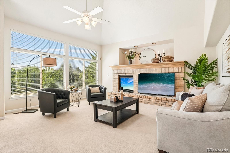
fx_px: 105
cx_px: 115
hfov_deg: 95.0
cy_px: 76
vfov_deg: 72.0
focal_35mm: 16
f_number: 8
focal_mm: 11
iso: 100
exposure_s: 1/45
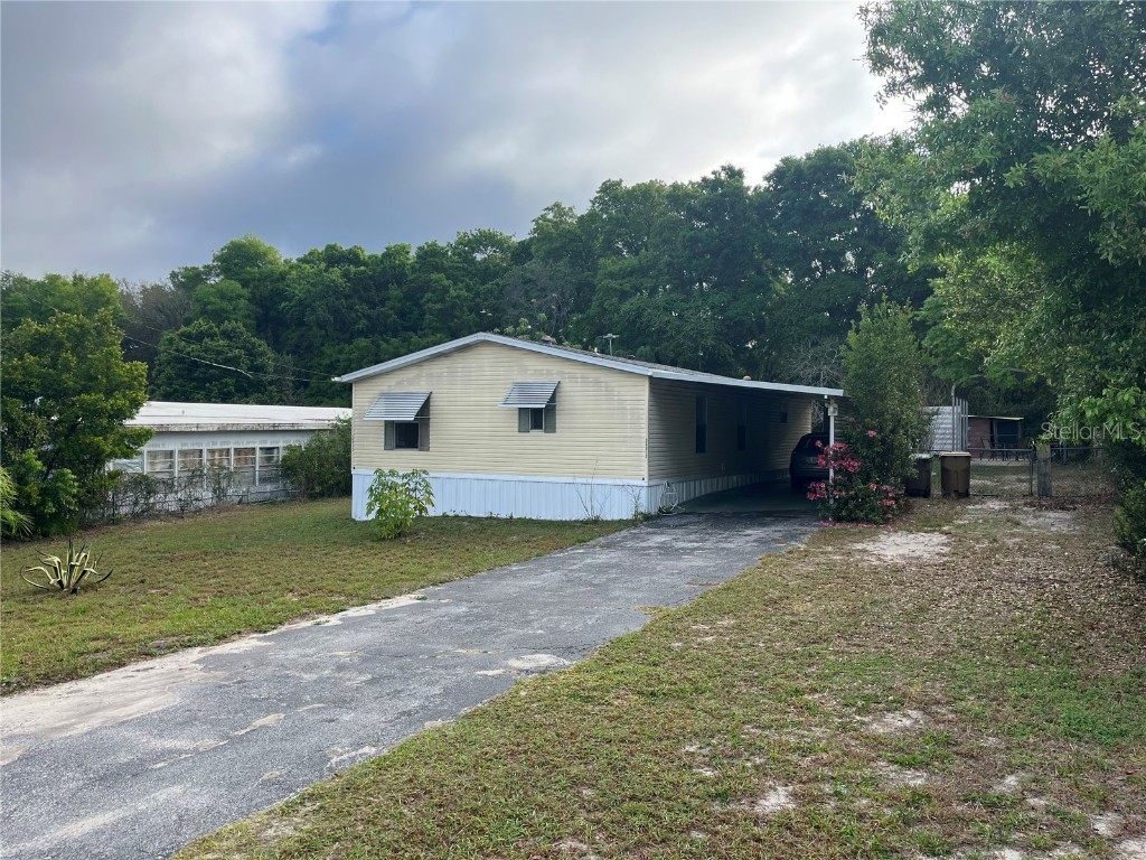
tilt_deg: -1.2
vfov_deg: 53.1
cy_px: 430
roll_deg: -0.6
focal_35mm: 26
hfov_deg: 67.3
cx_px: 573
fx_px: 861
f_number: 1.6
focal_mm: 5.1
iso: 50
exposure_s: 1/1647
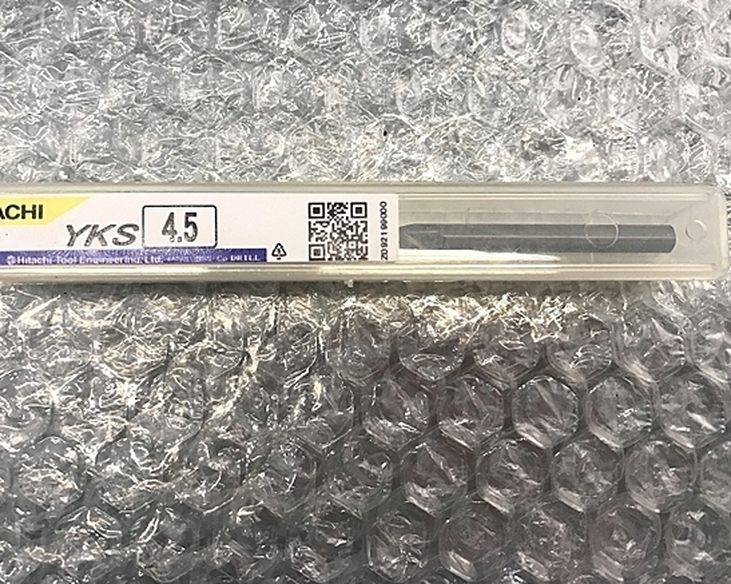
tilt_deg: -85.0
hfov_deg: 55.6
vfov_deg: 45.7
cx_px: 323
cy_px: 267
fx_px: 692
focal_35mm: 32
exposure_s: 1/33
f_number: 1.8
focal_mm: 3.99
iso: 25
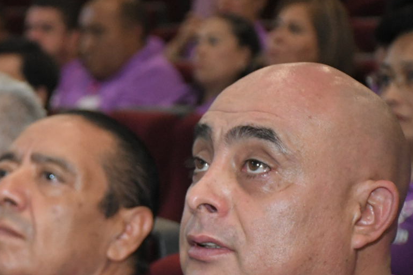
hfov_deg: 10.7
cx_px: -17
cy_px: 278
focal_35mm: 190
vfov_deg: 7.2
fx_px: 2180
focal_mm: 60
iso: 5000
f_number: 5.6
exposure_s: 1/100
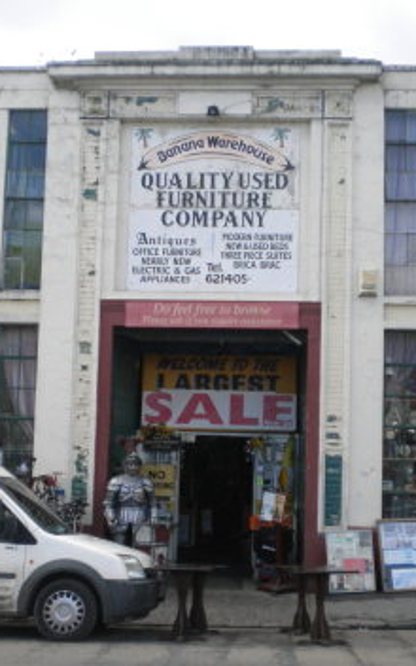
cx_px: 216
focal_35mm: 54
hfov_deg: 24.0
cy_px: 348
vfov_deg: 37.5
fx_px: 980
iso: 140
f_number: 3.1
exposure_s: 1/579
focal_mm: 6.3
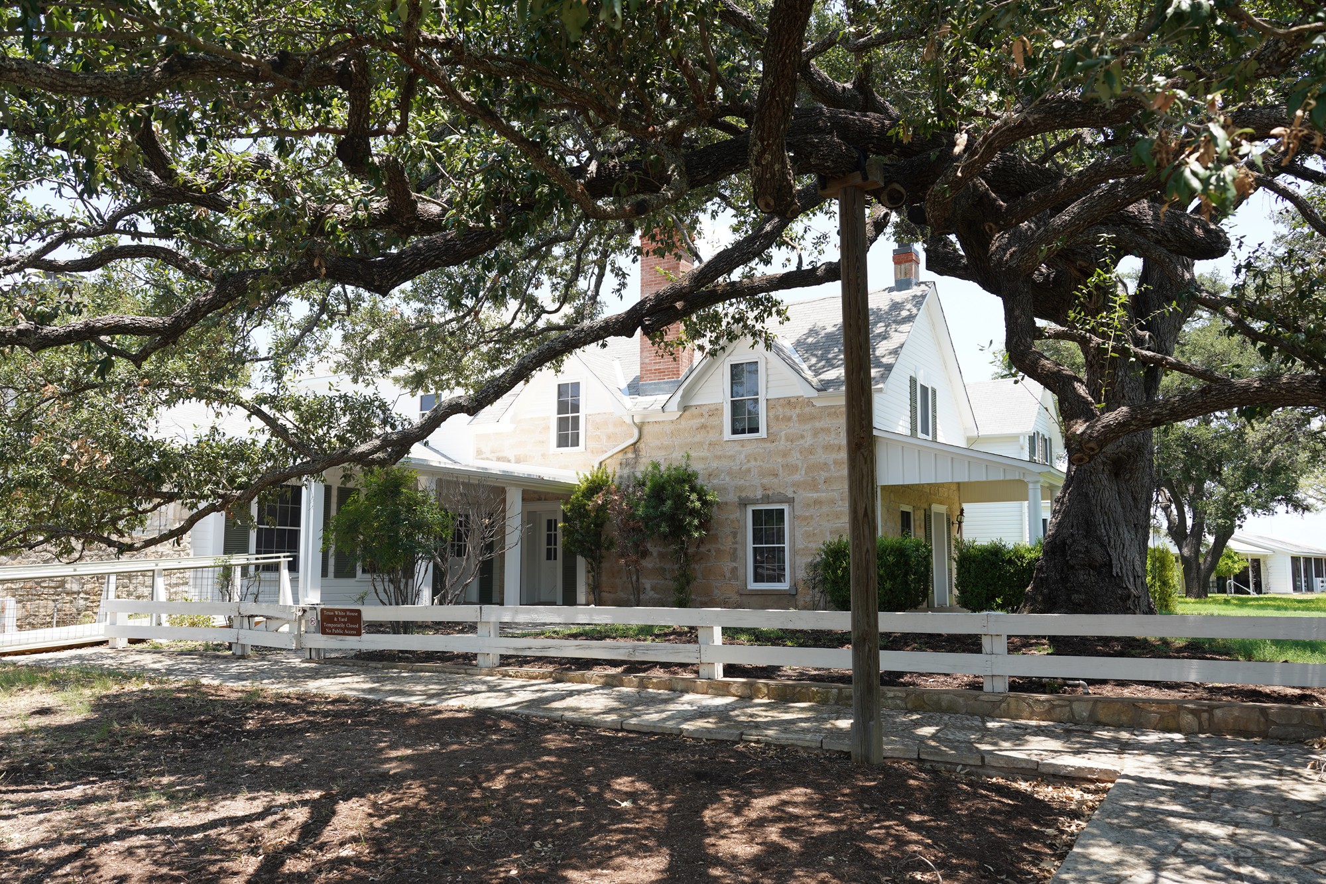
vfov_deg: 43.6
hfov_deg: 61.9
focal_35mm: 30
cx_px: 663
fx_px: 1105
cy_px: 442
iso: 100
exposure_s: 1/100
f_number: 7.1
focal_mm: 30
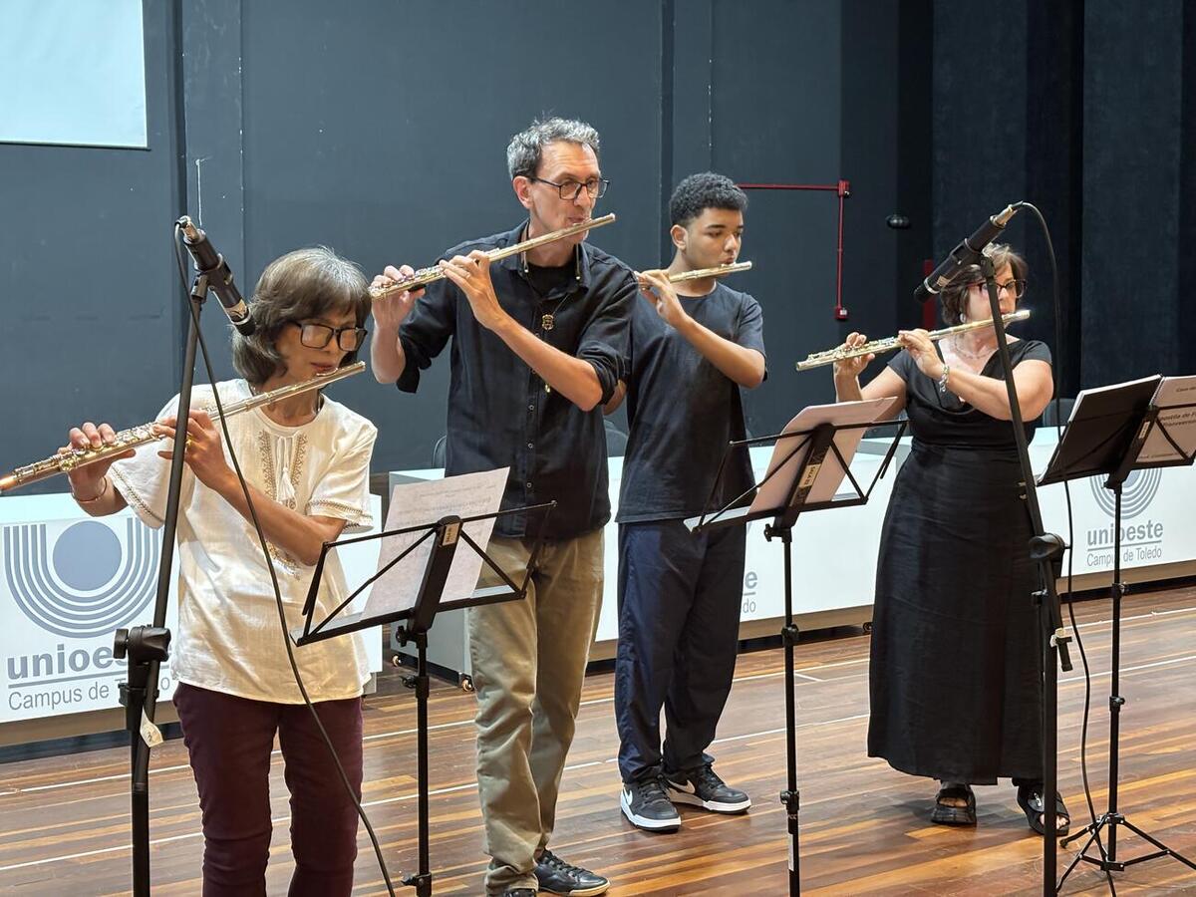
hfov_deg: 36.8
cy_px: 448
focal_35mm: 52
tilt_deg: -5.7
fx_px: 1797
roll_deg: +0.5
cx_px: 598
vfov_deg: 28.0
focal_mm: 5.96
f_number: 1.6
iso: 320
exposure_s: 1/30
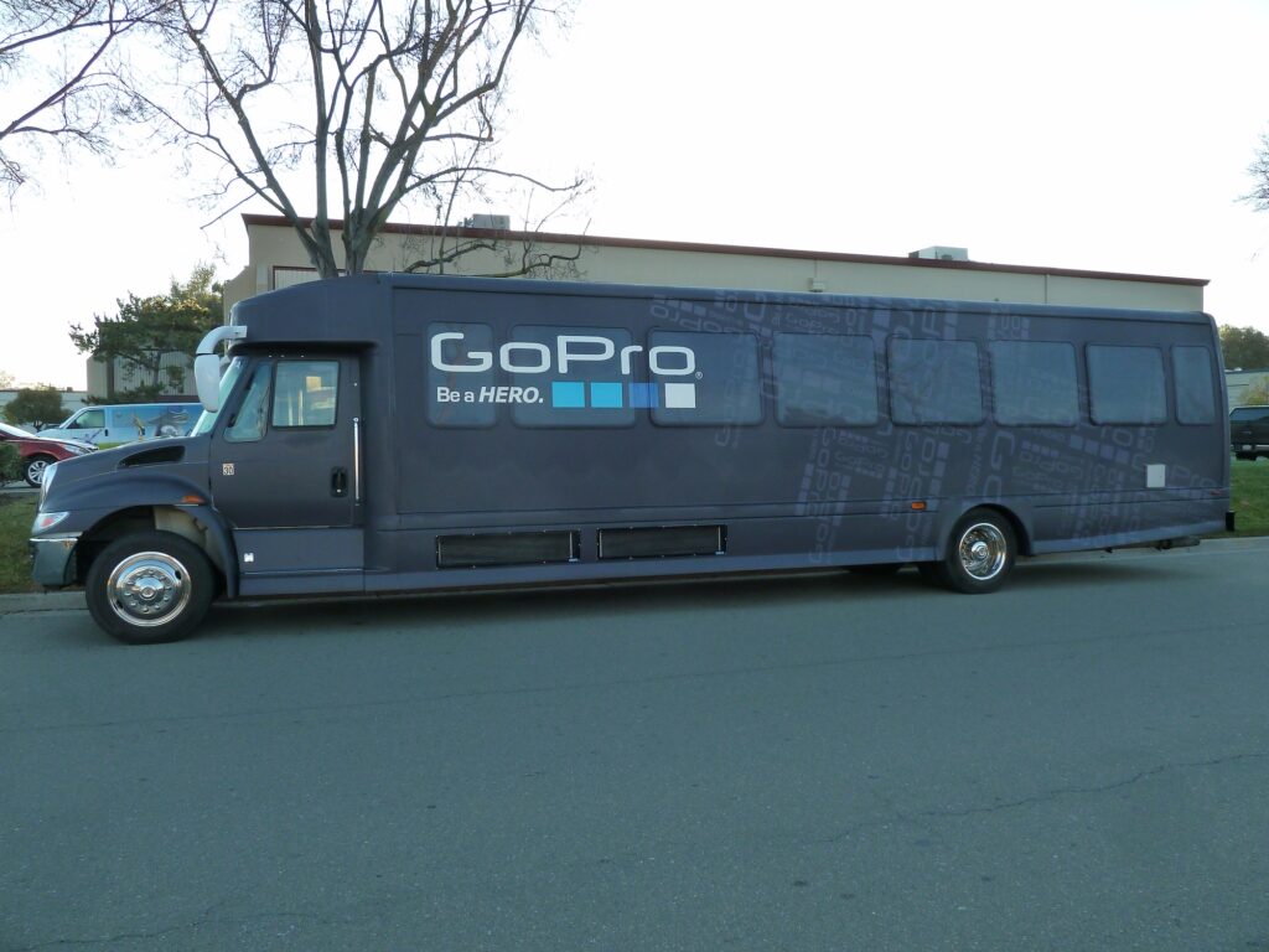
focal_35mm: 25
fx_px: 916
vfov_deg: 54.9
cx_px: 634
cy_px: 476
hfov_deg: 69.4
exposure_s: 1/100
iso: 125
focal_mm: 4.1
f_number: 4
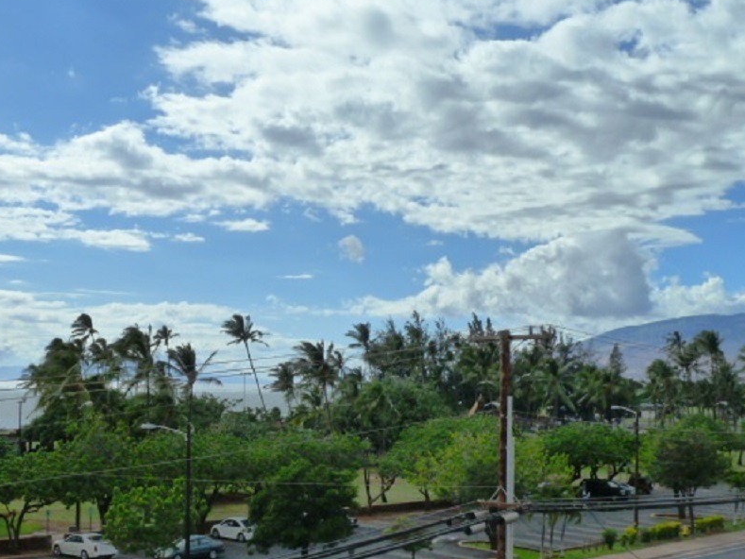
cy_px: 356
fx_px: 1033
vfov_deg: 30.1
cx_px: 276
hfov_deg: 39.4
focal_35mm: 48
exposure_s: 1/1000
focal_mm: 6.1
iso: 400
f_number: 5.6
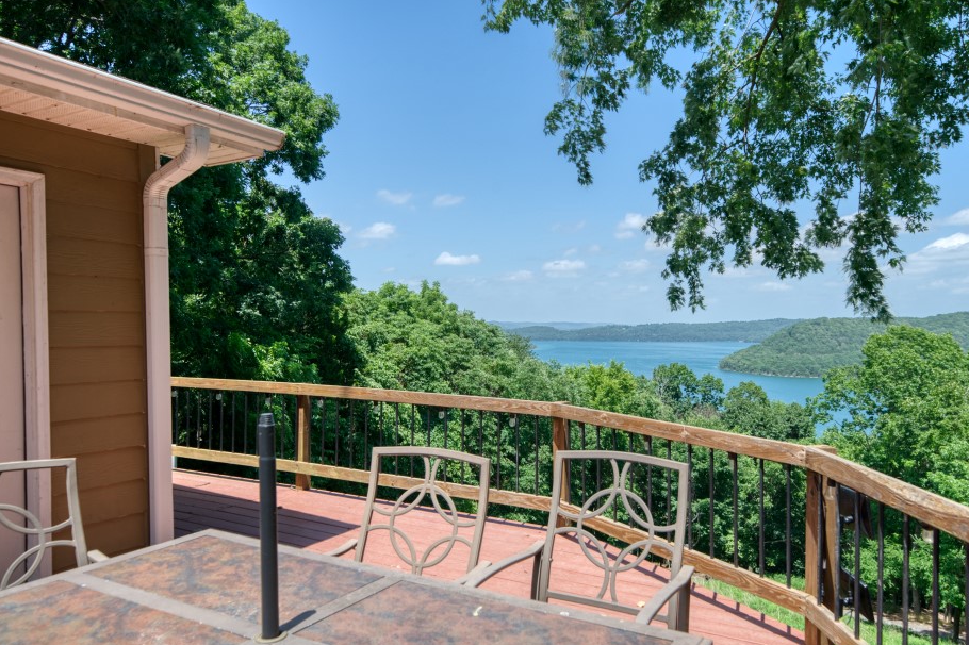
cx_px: 526
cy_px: 341
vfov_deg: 47.9
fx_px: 726
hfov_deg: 67.3
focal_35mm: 27
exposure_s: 1/80
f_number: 5
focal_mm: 24
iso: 100
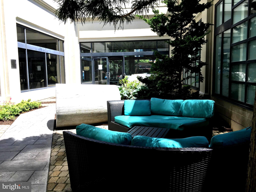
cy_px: 96
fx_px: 214
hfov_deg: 61.7
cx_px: 128
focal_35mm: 29
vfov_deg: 48.2
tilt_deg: -6.4
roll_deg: +1.4
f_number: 2.2
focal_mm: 4.15
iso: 25
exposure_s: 1/894
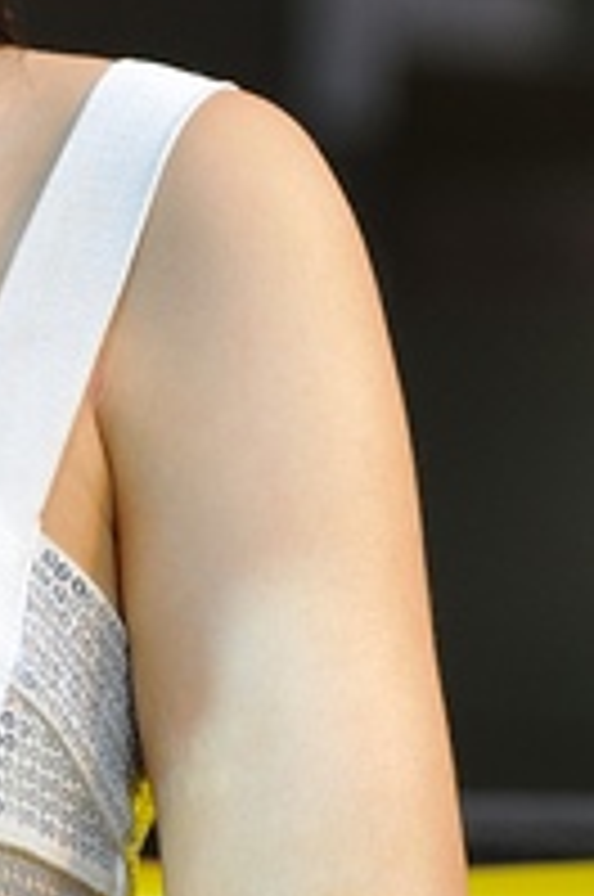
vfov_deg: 3.2
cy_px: 23
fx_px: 16143
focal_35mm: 650
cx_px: -522
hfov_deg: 2.1
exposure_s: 1/100
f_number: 2.8
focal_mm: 110
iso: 200
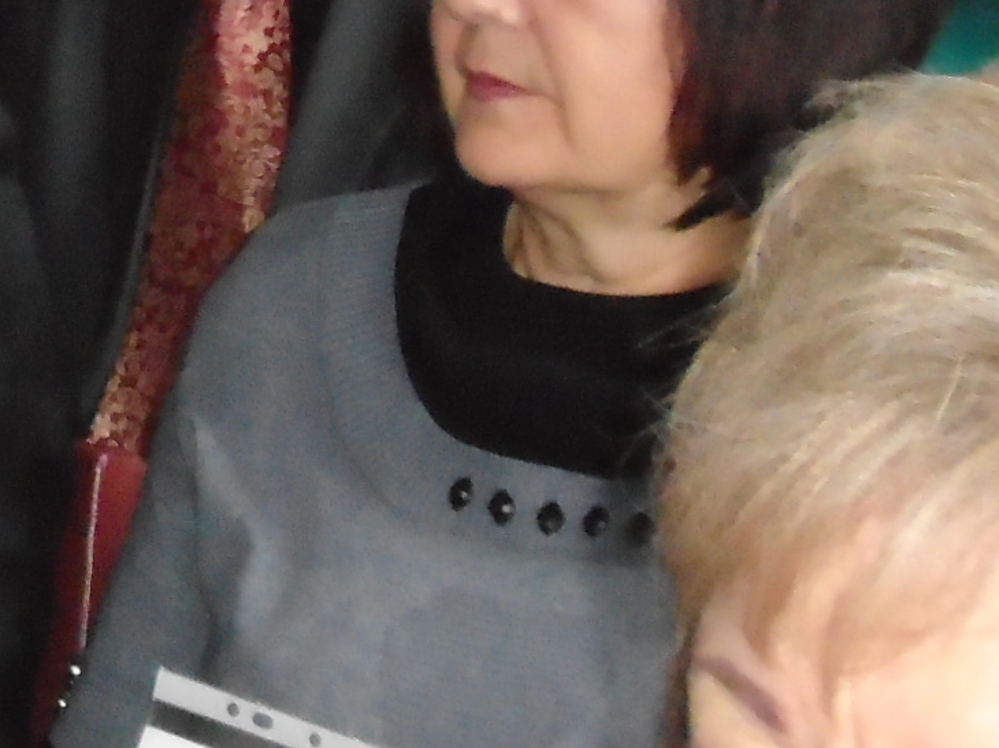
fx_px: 5020
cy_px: -526
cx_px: -642
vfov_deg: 8.3
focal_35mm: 174
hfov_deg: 10.8
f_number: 4.5
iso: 800
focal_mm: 8.7
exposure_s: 1/50
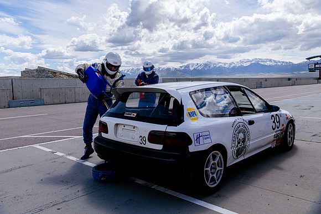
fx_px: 276
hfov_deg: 60.3
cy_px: 107
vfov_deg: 42.3
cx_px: 160
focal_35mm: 31
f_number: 6.3
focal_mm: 31
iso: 125
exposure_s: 1/500
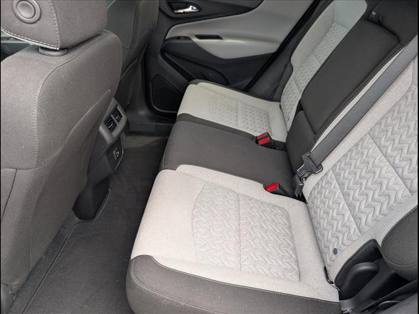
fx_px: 291
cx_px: 210
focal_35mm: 24
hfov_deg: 71.6
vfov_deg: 56.8
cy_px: 157
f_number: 1.68
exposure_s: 1/263
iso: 102
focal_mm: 6.9
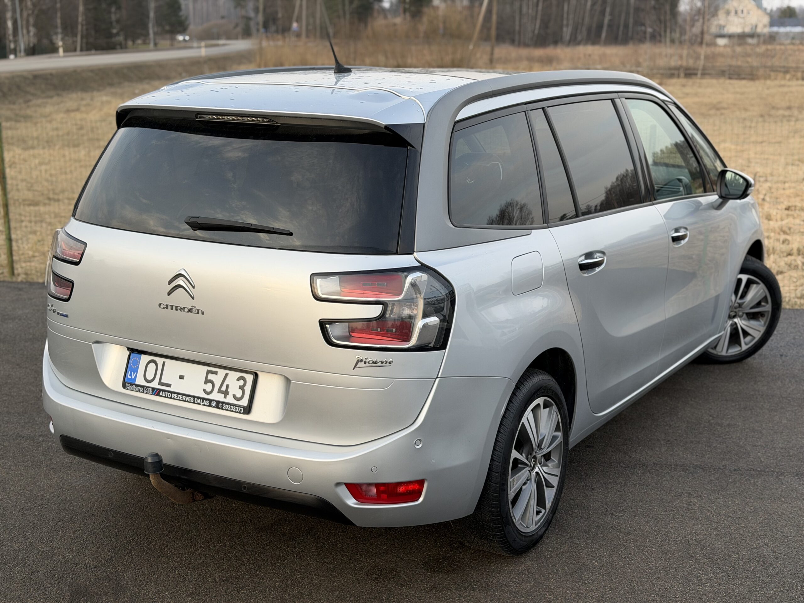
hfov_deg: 39.7
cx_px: 402
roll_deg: +0.4
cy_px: 302
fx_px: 1115
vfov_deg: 30.3
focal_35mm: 48
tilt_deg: -13.2
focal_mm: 6.76
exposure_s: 1/669
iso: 64
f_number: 1.78
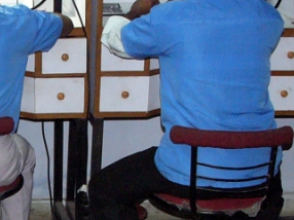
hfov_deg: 15.1
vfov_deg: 11.4
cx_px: 20
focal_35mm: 129
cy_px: 174
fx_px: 1095
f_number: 2.8
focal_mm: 6
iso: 200
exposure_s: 1/40
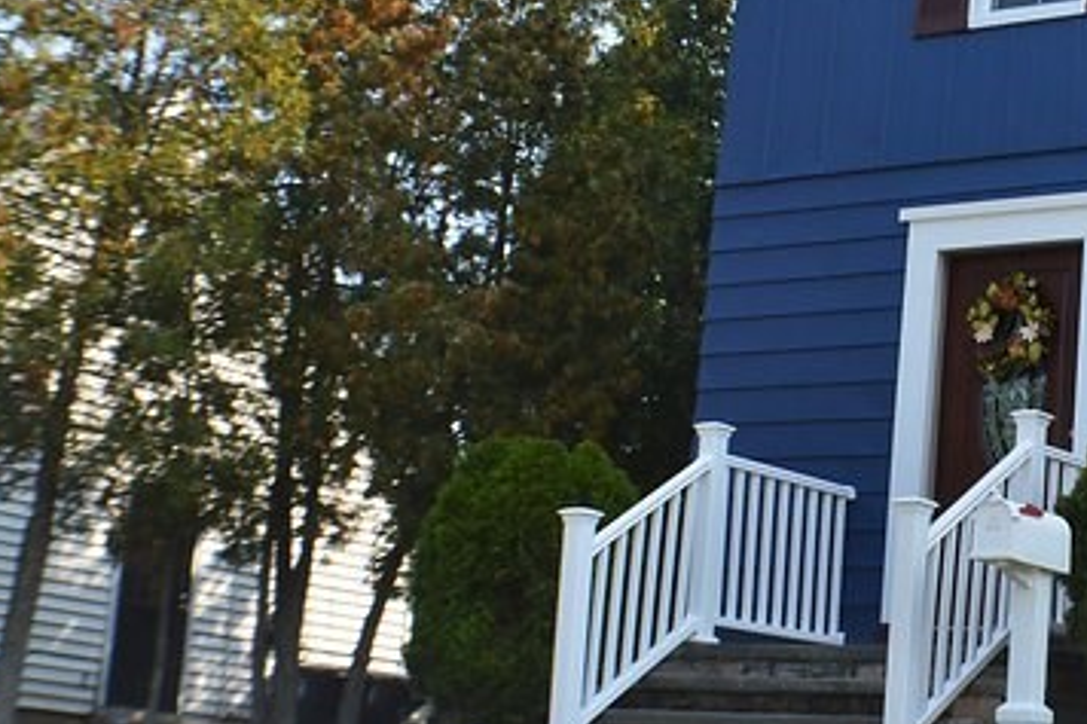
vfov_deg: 14.3
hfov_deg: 20.1
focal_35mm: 95
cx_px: 1325
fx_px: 2867
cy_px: 188
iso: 400
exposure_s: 1/400
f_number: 11
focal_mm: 22
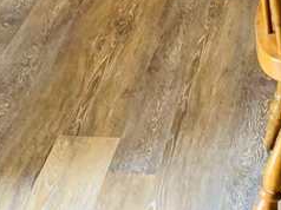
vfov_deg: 9.5
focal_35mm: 140
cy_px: -277
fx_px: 1135
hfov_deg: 13.8
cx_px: 314
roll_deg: -0.5
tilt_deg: -10.2
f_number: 1.8
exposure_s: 1/60
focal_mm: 4.25
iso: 250
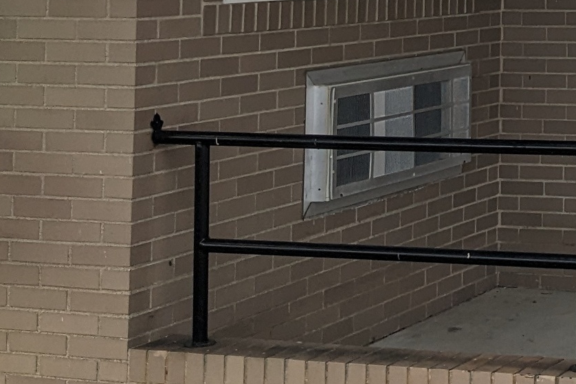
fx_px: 1647
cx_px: 875
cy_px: -158
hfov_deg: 17.7
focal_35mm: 103
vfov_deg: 12.7
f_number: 1.73
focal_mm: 4.38
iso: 49
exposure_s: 1/1304
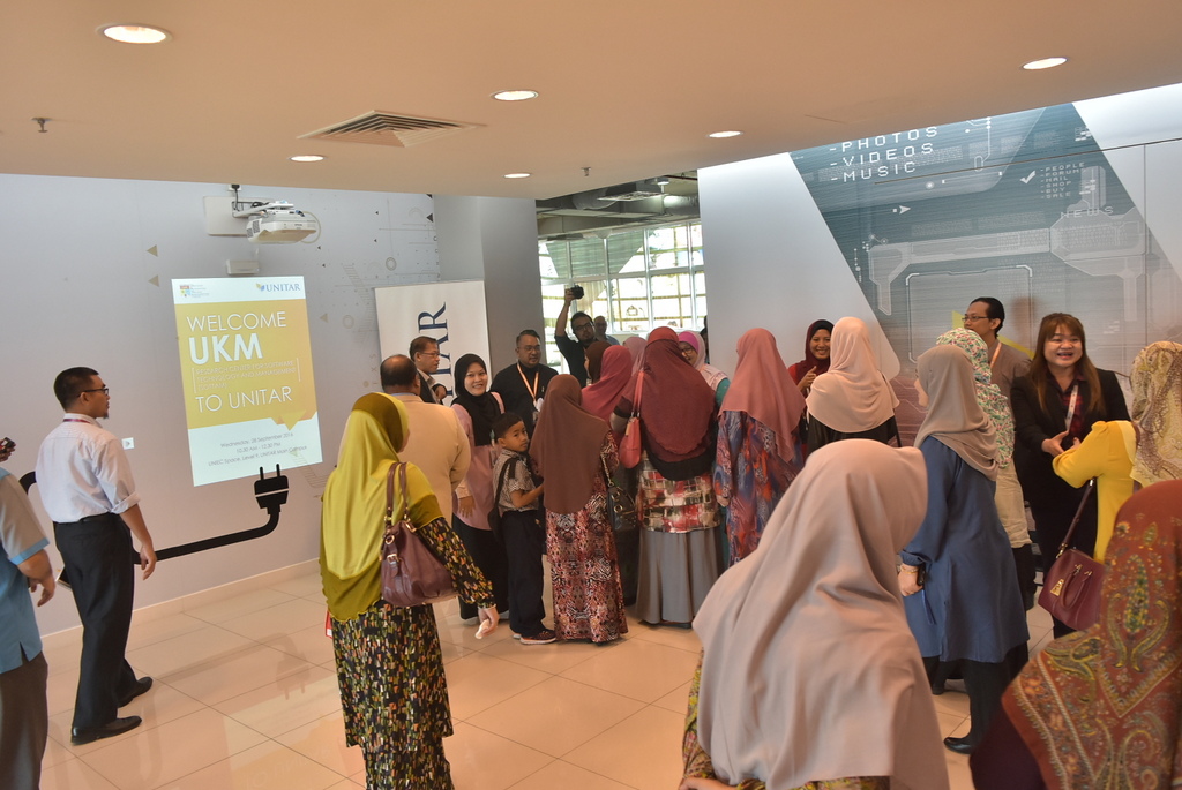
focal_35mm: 27
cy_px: 395
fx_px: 887
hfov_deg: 67.3
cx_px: 591
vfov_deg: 48.0
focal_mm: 18
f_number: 4.5
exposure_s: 1/160
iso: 1000
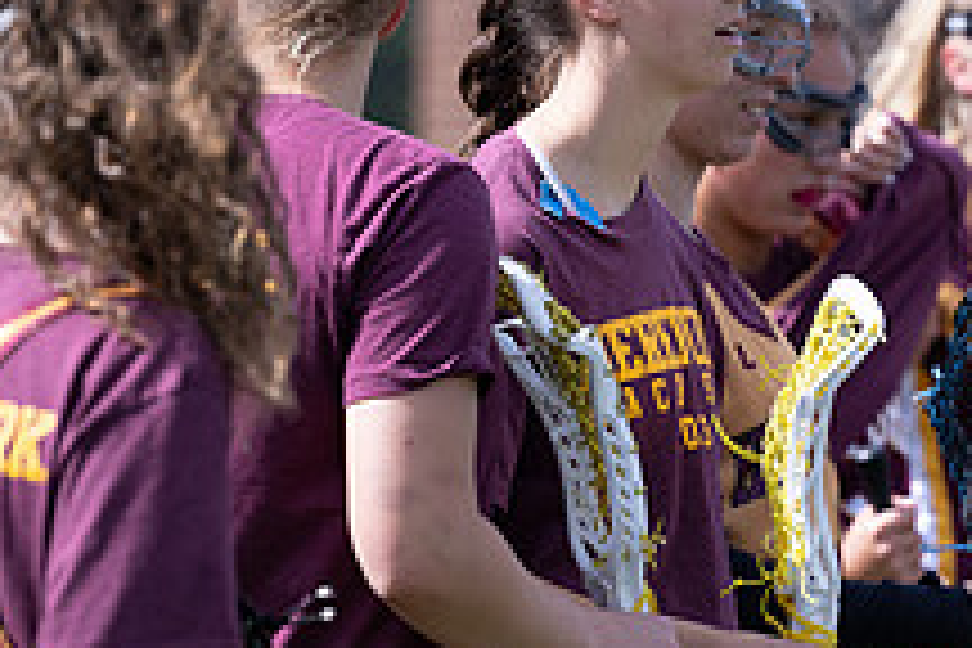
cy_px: 434
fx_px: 10853
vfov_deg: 3.4
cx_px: 1143
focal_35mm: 402
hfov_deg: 5.1
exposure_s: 1/2000
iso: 280
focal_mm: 150
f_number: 3.5
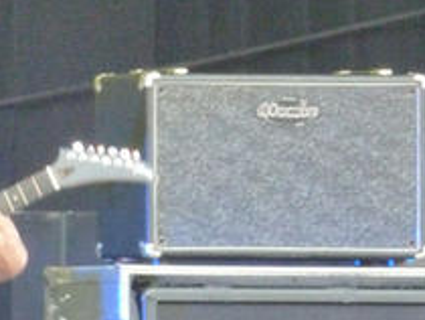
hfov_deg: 1.4
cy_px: 79
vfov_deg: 1.0
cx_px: -196
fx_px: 17970
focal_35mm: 1462
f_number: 5.9
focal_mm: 68.8
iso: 800
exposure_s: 1/40
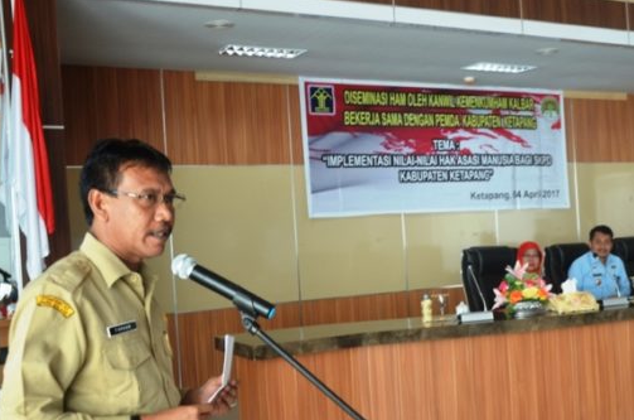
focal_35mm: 46
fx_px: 808
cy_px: 230
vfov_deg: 29.1
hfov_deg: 42.3
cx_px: 418
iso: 450
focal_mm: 22
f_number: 4
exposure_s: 1/60
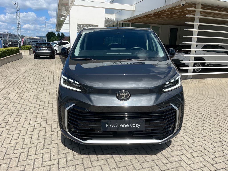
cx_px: 114
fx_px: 171
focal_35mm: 26
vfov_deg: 53.1
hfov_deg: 67.3
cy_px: 86
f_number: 1.6
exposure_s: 1/4149
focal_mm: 5.1
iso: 50
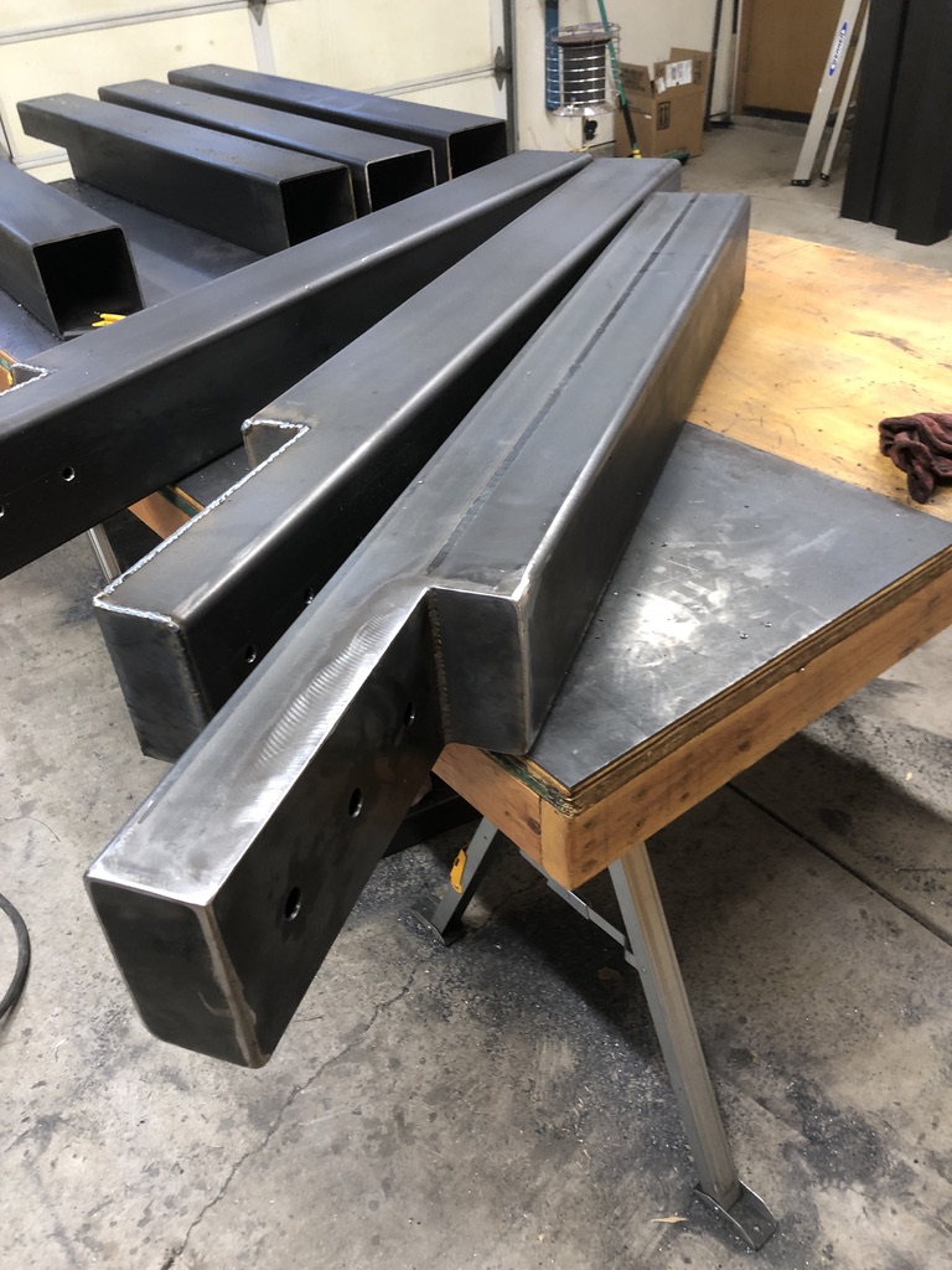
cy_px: 635
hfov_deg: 49.7
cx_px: 476
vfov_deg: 63.4
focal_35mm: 28
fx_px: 1027
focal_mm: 4
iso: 40
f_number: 1.8
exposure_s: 1/15
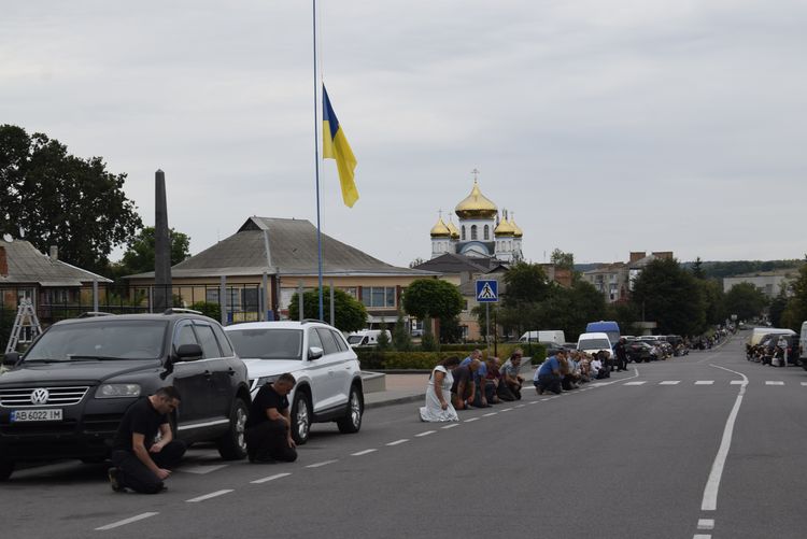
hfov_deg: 24.6
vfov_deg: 16.6
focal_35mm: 82
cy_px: 270
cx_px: 404
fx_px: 1850
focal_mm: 55
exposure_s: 1/320
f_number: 9
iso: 200
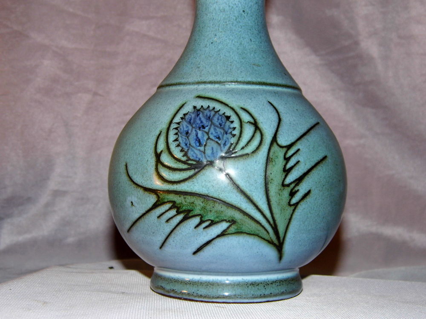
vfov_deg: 25.2
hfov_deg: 33.2
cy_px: 160
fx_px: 714
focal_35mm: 58
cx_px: 213
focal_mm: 10.4
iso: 100
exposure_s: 1/60
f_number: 3.9
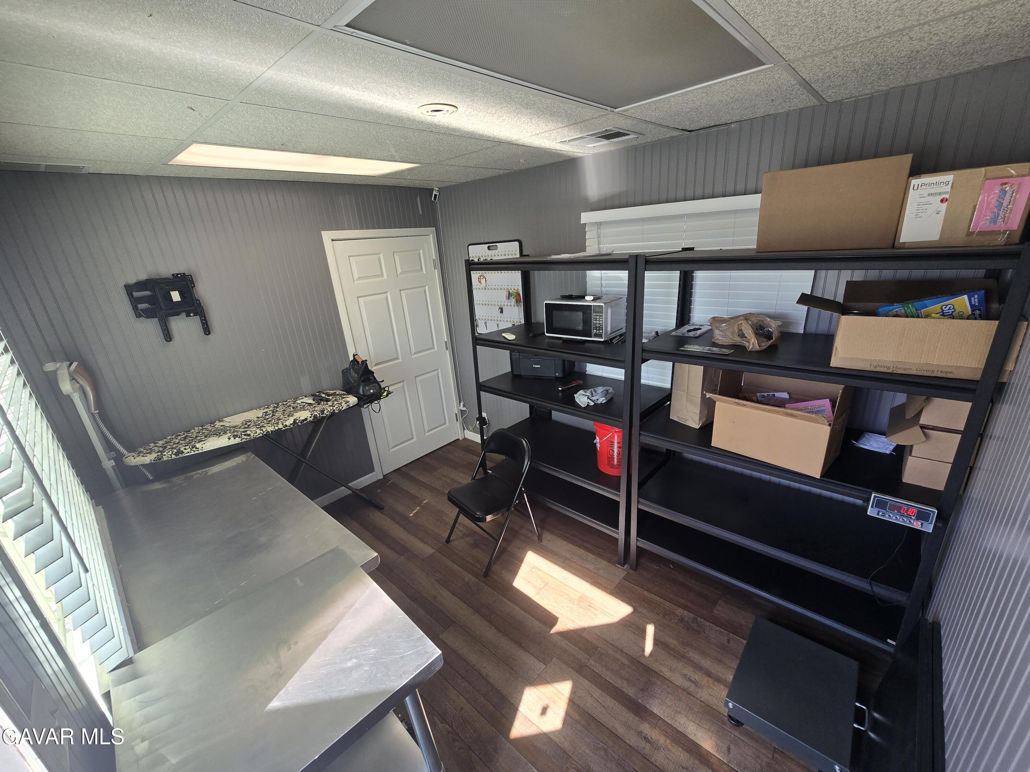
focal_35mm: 13
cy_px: 386
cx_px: 515
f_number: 2.2
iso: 50
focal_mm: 2.2
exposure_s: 1/120
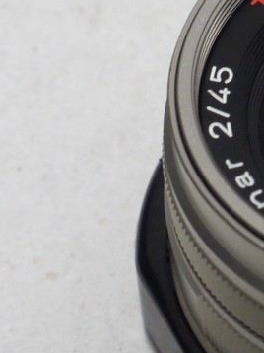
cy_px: 185
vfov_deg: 9.5
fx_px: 2118
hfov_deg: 7.0
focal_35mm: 208
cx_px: 420
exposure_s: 1/25
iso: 800
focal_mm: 31
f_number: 8
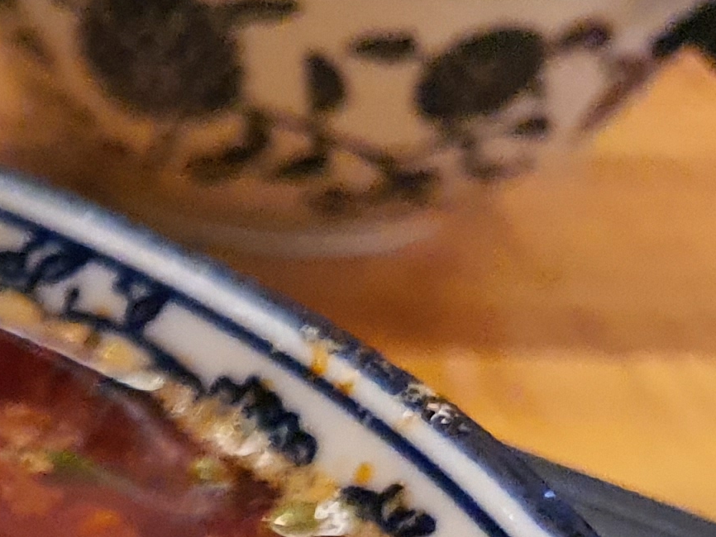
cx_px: -869
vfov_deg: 11.3
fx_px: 2503
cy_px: 1004
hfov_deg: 13.2
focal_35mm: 121
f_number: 1.5
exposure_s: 1/40
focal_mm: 4.3
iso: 500
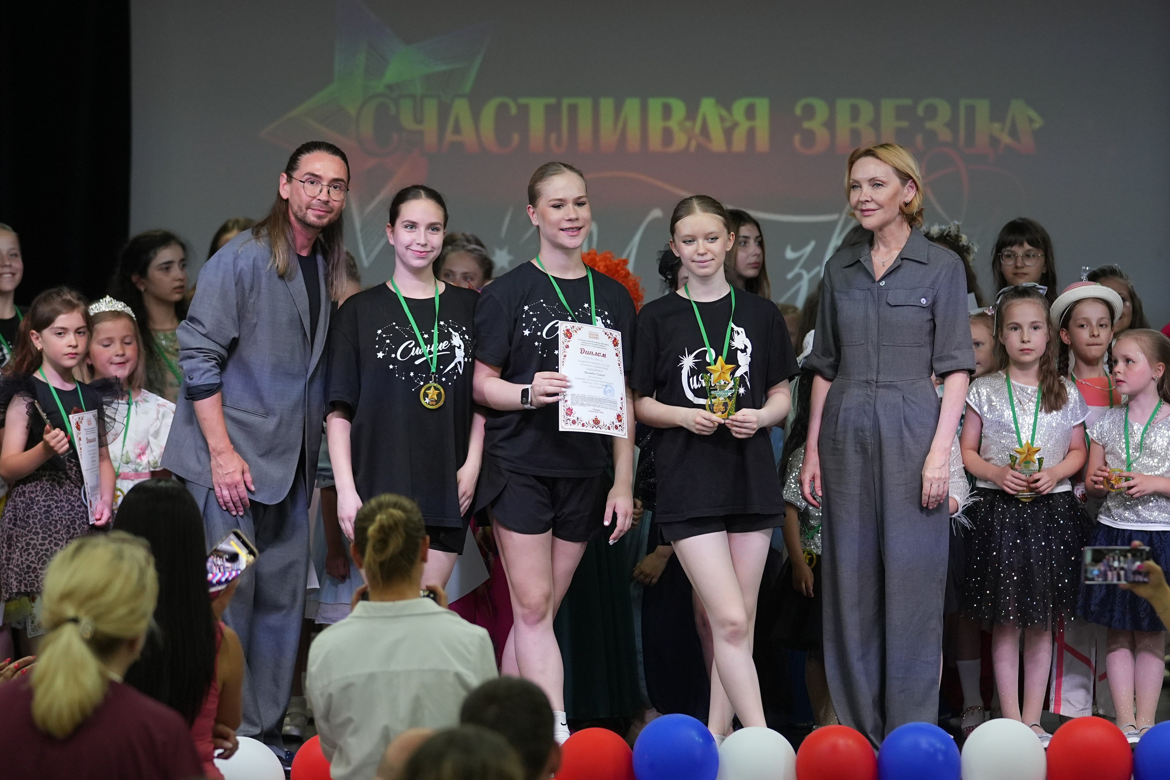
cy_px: 390
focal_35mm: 174
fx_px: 5655
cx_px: 585
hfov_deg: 11.8
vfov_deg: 7.9
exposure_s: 1/400
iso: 1250
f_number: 2.8
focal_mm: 116
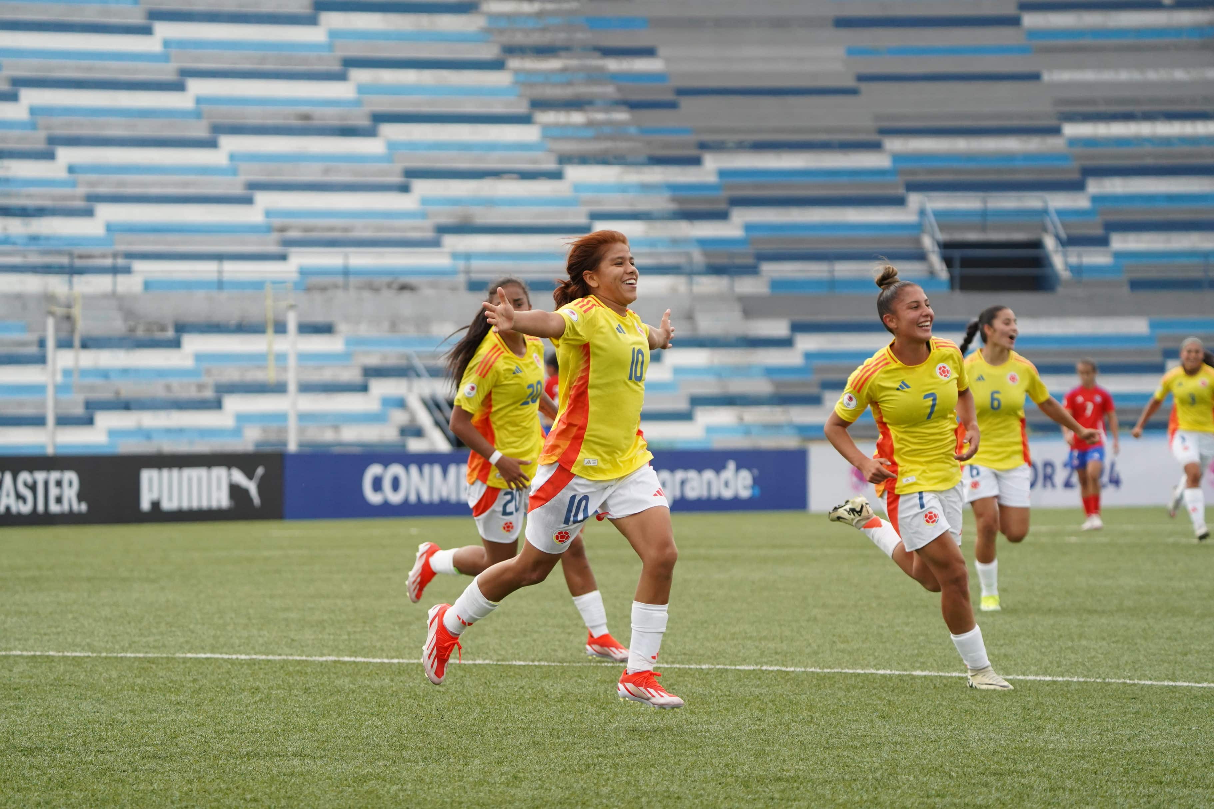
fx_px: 6744
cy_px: 404
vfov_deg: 6.9
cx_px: 607
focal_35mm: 200
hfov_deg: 10.3
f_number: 5.6
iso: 2500
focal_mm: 200
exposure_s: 1/4000
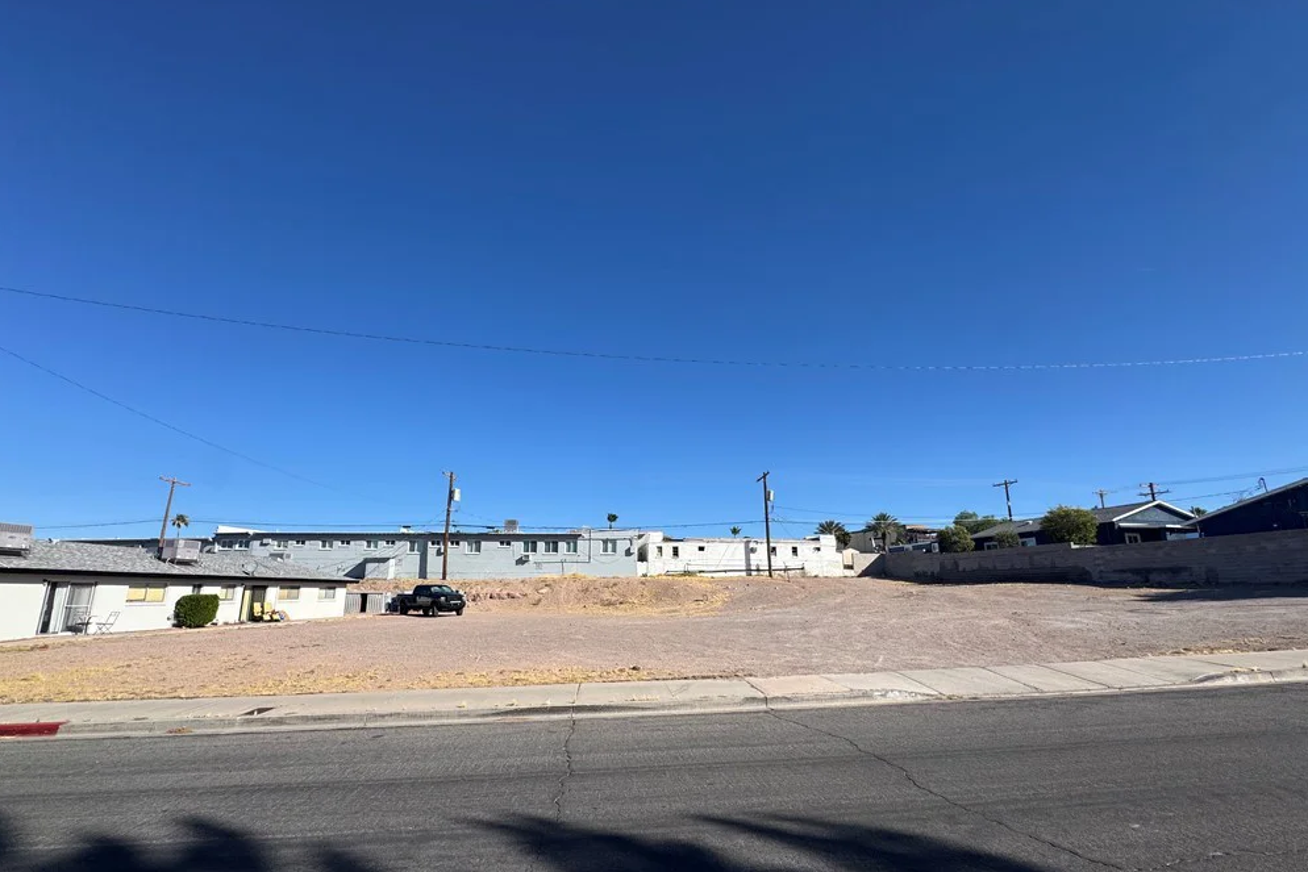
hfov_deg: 100.4
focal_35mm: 15
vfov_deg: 77.2
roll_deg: -0.1
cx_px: 640
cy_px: 472
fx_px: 545
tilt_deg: +11.9
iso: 50
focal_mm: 2.22
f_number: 2.2
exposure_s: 1/2674
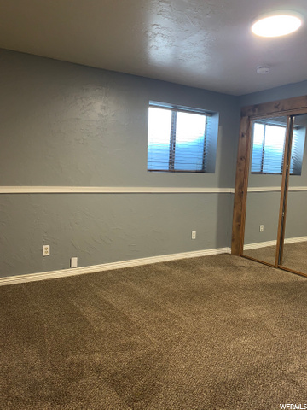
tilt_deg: -6.9
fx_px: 307
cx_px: 154
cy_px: 205
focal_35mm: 26
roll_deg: -2.1
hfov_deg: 53.1
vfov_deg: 67.3
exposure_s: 1/15
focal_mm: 4.25
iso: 32
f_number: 1.8
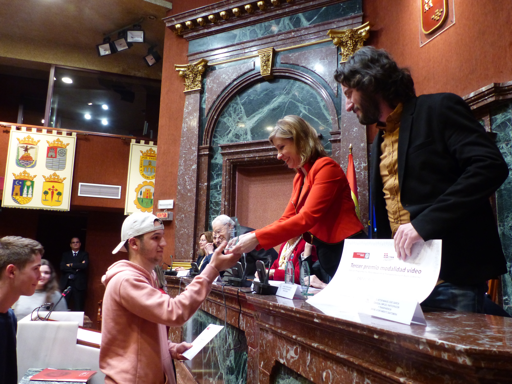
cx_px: 256
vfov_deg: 48.2
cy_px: 192
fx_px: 429
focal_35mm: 29
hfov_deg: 61.7
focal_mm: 5.3
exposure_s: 1/20
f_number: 2.8
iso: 400
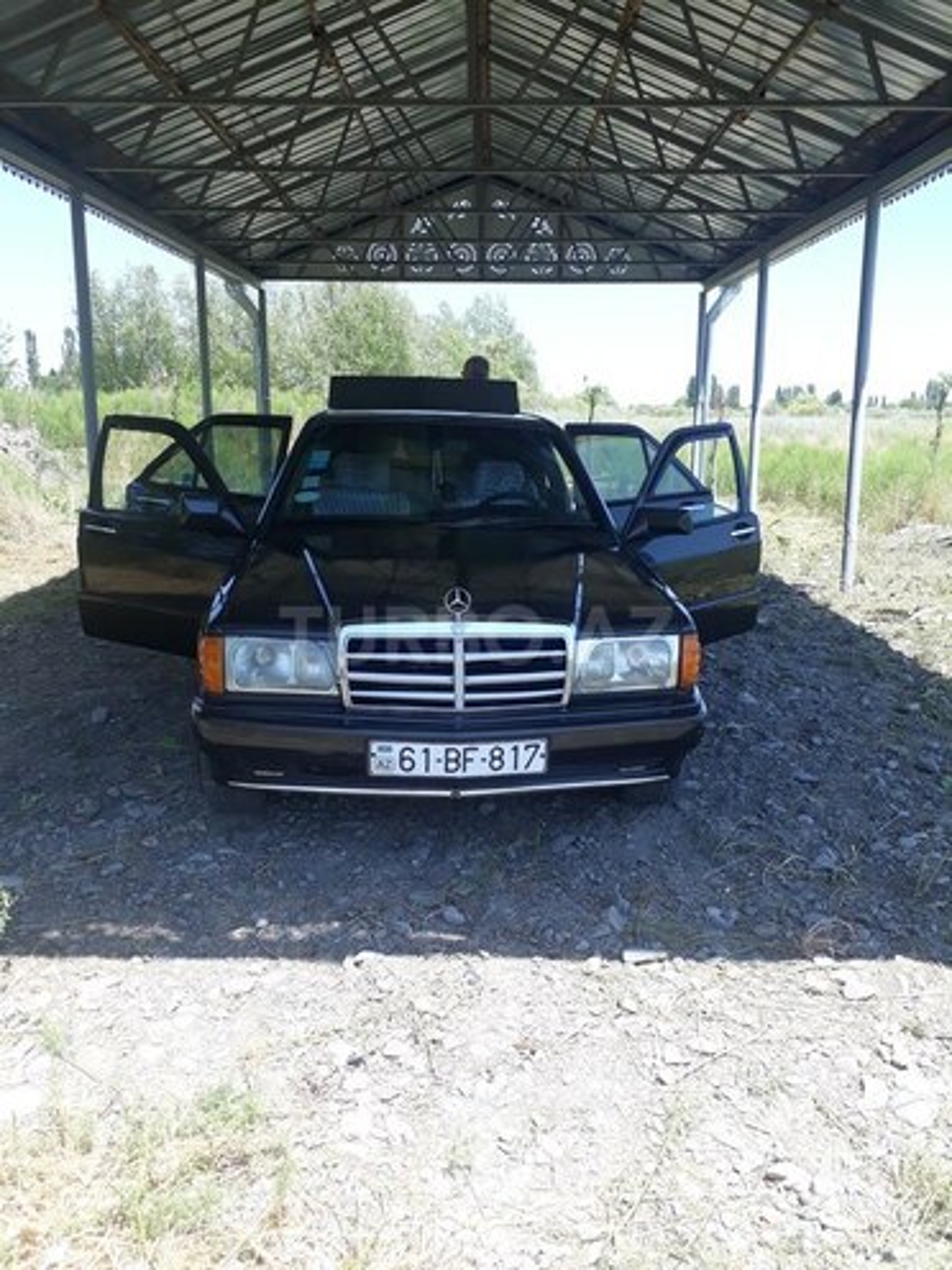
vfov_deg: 65.3
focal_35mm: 27
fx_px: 990
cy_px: 635
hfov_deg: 51.4
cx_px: 476
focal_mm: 3.6
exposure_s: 1/476
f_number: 1.9
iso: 40
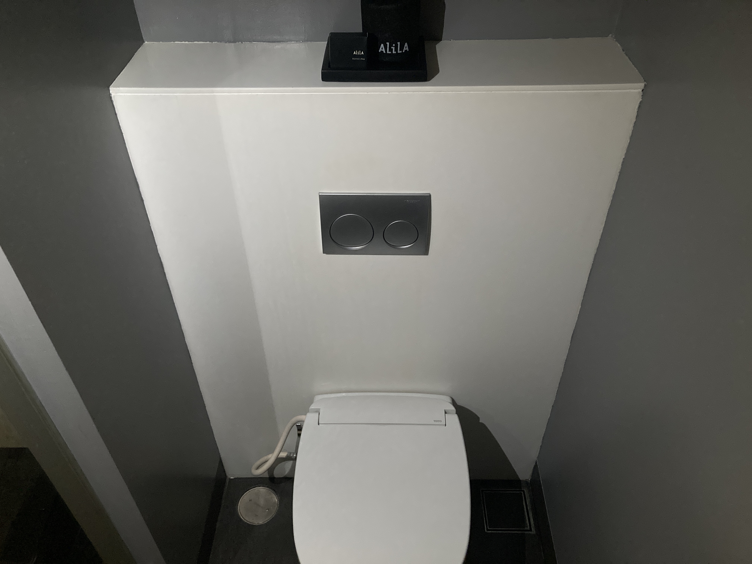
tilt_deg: -41.5
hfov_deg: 63.4
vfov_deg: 49.7
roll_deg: +1.6
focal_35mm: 28
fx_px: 608
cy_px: 282
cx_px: 376
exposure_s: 1/30
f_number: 1.8
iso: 500
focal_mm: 3.99
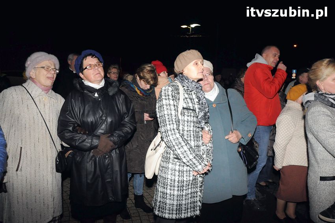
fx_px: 251
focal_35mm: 27
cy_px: 112
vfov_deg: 47.8
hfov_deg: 67.4
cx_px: 168
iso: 2500
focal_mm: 18
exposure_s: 1/60
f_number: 8
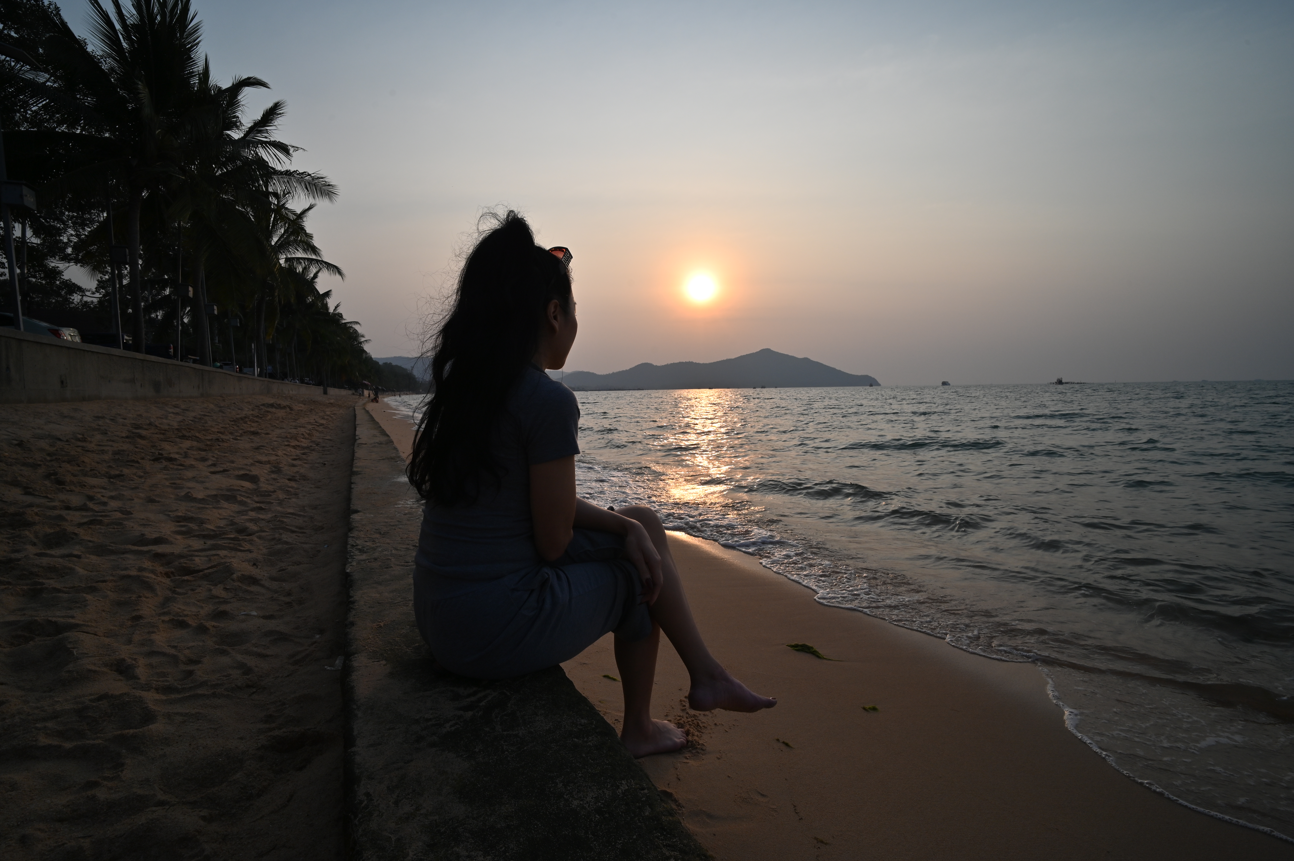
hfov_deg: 96.8
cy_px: 430
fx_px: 575
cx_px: 647
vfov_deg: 73.7
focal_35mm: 16
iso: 200
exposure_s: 1/400
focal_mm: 16
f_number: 11
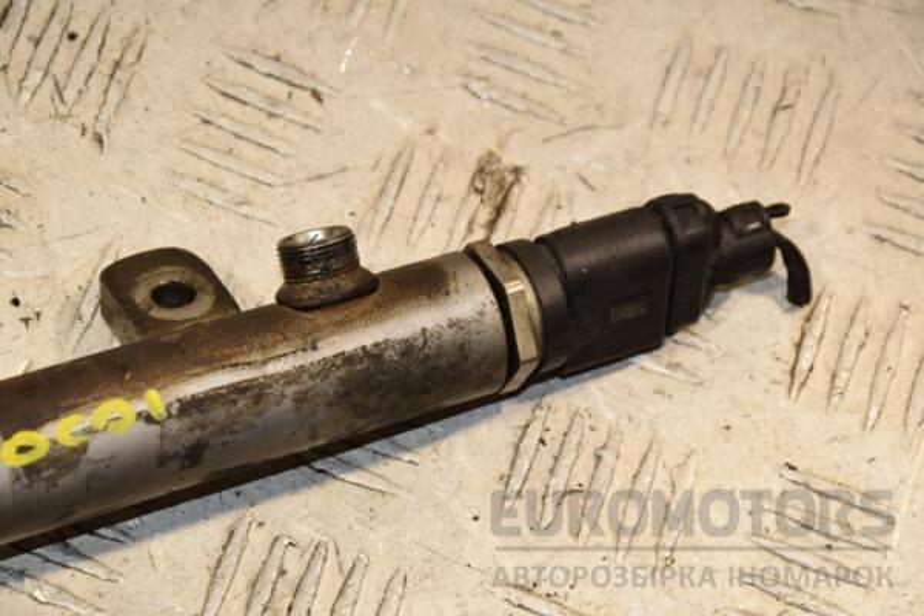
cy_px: 308
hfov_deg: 13.0
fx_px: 4042
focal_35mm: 158
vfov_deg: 8.7
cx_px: 462
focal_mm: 105
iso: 800
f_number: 8
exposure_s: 1/200
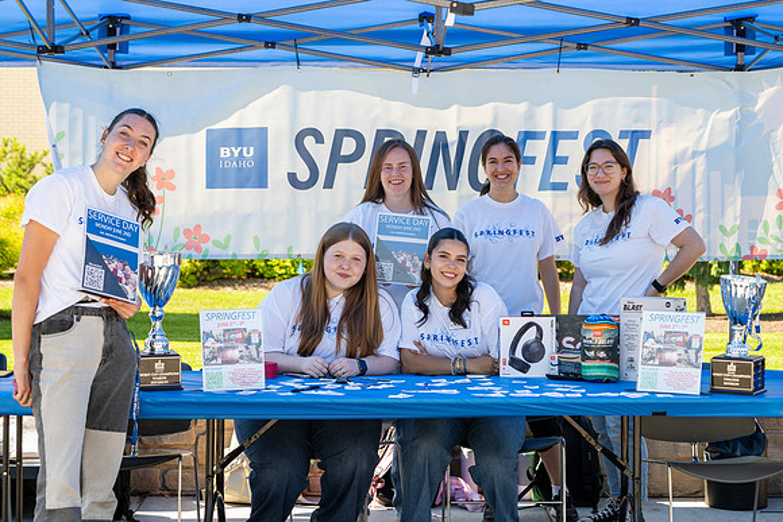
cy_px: 239
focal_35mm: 77
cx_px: 411
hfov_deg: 26.2
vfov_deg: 17.7
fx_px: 1679
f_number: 5
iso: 160
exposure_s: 1/200
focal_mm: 70
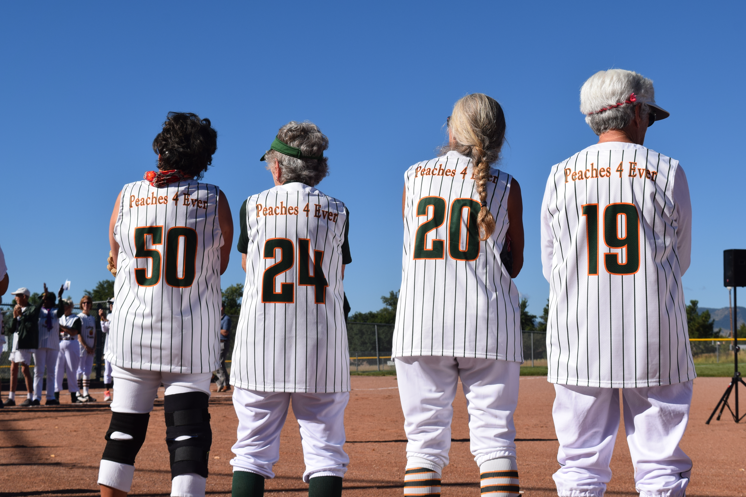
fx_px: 1243
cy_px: 248
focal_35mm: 60
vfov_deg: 22.6
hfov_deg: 33.4
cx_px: 373
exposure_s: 1/500
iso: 200
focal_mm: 40
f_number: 11
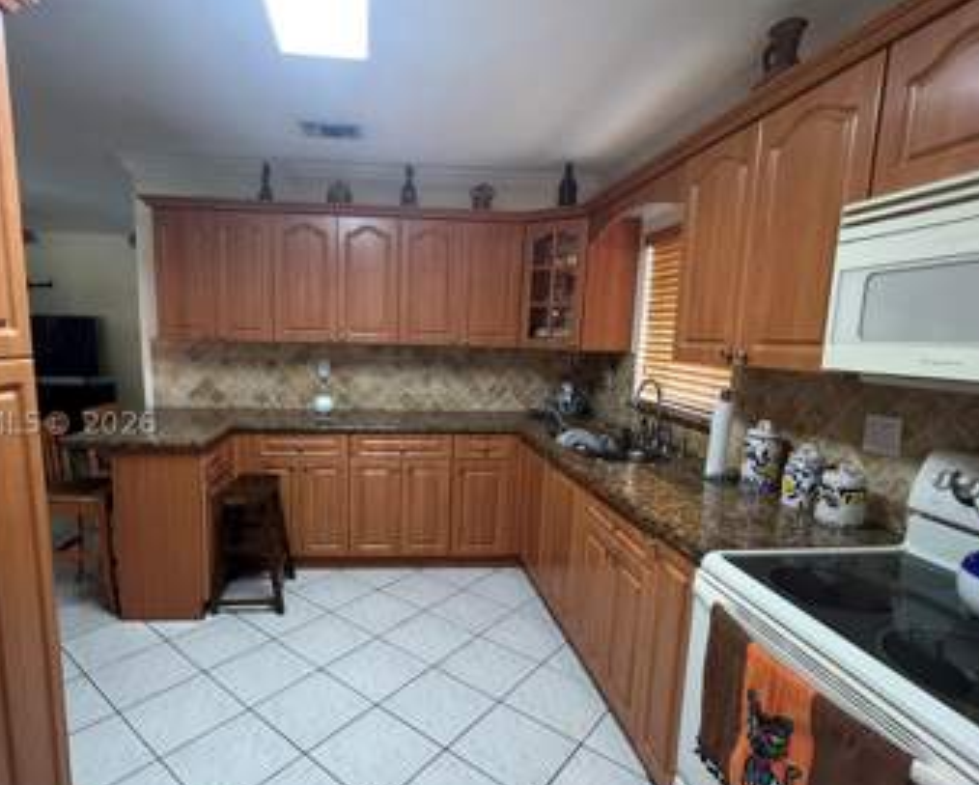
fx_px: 522
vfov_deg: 73.8
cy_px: 423
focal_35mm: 18
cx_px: 423
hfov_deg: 85.8
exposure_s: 1/60
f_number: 1.8
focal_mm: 1.57
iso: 200
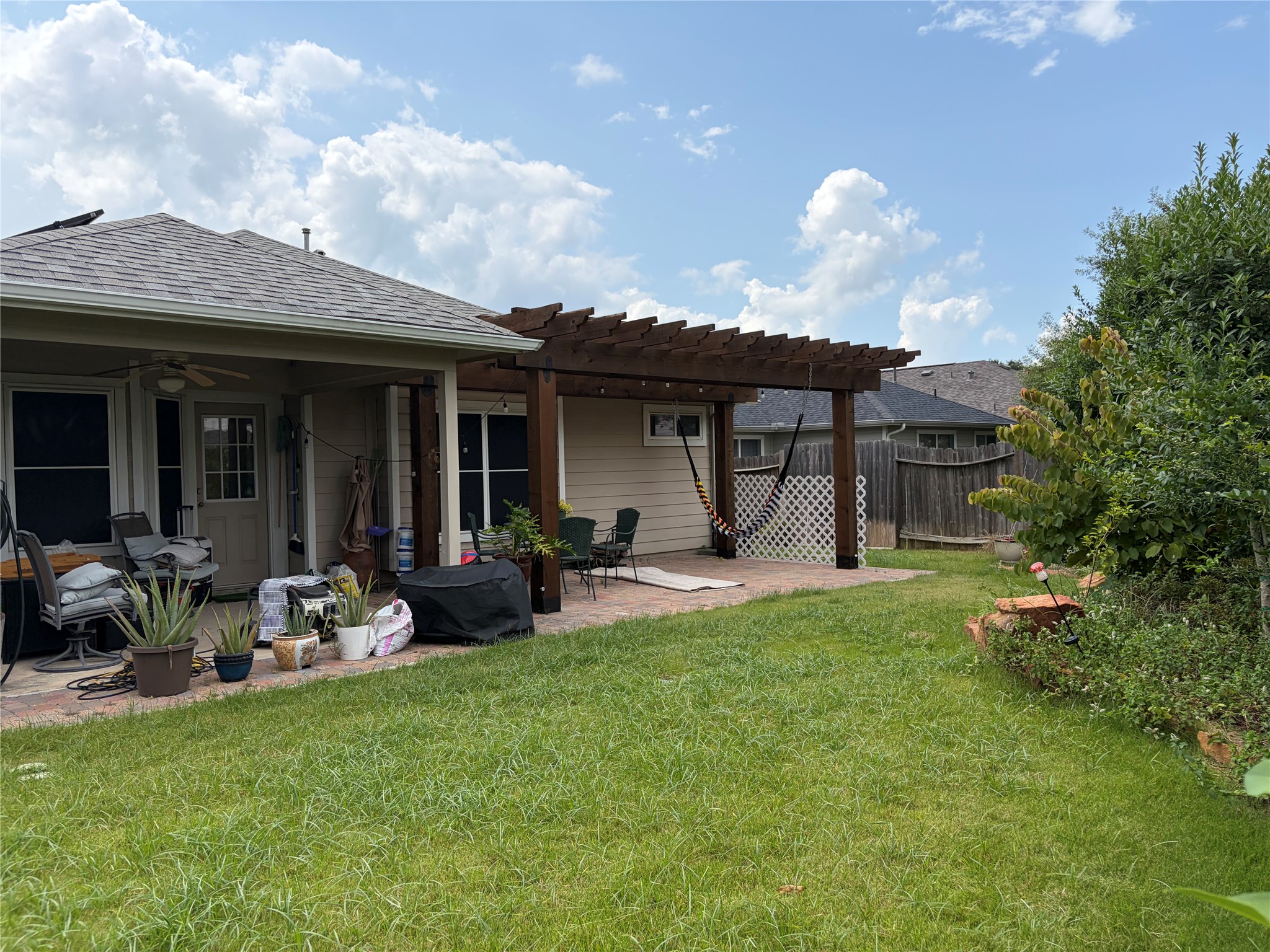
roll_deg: +2.3
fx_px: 954
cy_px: 476
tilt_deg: -0.2
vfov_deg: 53.1
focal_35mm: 26
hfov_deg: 67.3
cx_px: 635
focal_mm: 5.96
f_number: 1.6
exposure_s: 1/2865
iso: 50
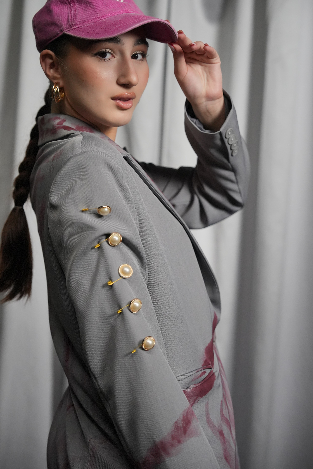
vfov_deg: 29.6
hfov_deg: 20.0
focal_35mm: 68
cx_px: 154
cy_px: 217
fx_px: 887
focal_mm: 63
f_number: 2.8
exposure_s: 1/500
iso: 3200
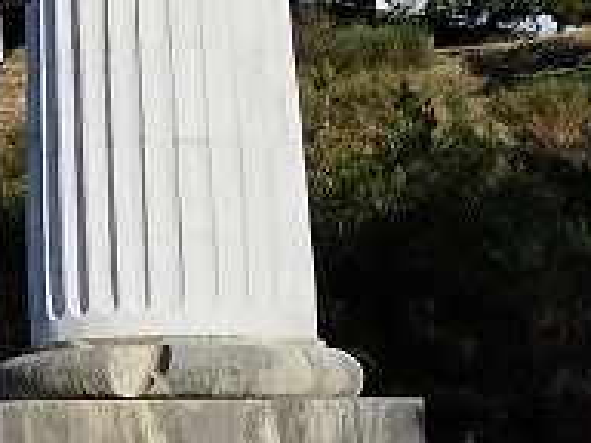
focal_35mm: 142
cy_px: 234
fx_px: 2424
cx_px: -600
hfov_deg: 12.3
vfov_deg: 10.4
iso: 100
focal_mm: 6.24
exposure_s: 1/1649
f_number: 1.9
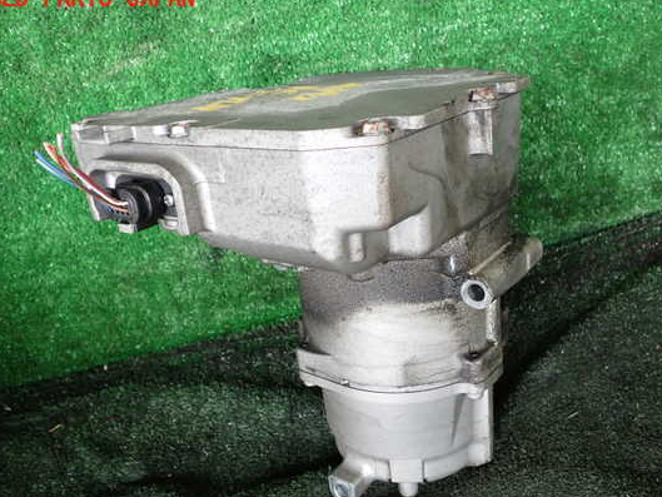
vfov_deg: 41.8
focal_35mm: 34
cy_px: 264
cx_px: 343
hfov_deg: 53.9
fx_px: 650
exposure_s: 1/60
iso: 200
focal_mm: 5.4
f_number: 2.3
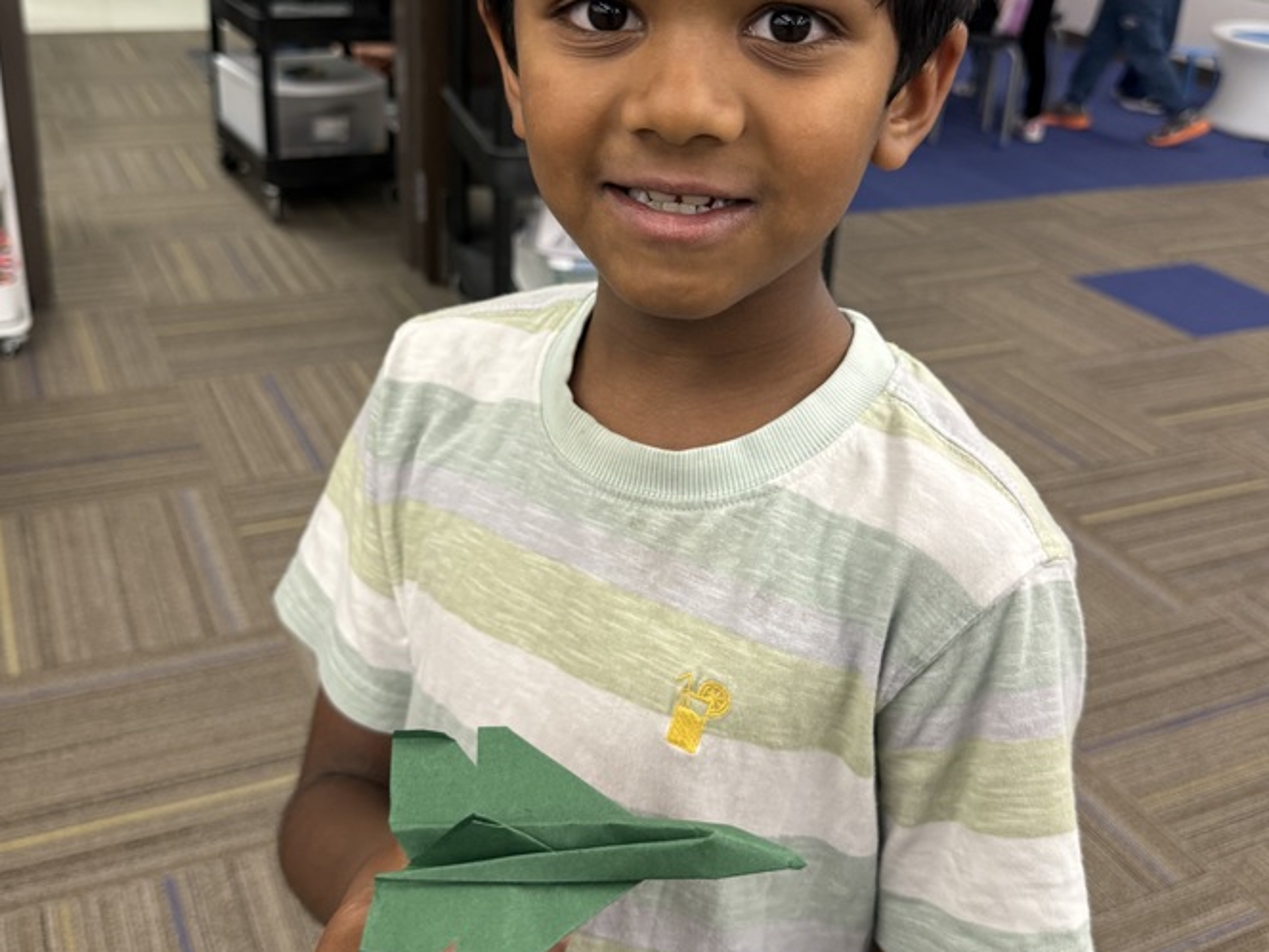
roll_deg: -2.9
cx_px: 657
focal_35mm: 37
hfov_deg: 50.1
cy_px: 398
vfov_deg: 38.6
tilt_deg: -22.6
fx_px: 1356
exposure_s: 1/121
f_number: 1.78
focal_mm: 6.76
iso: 200
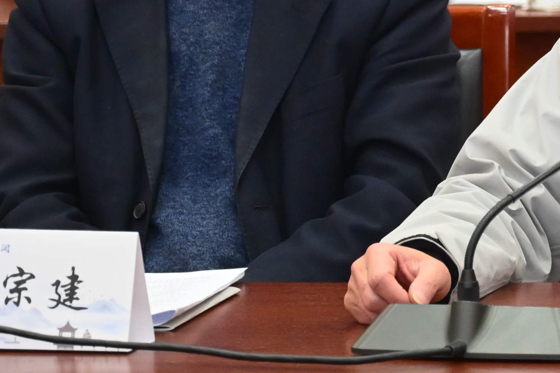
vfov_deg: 4.6
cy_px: 36
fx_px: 4604
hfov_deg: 6.9
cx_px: 720
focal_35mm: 296
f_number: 4
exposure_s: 1/250
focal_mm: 70
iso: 3200
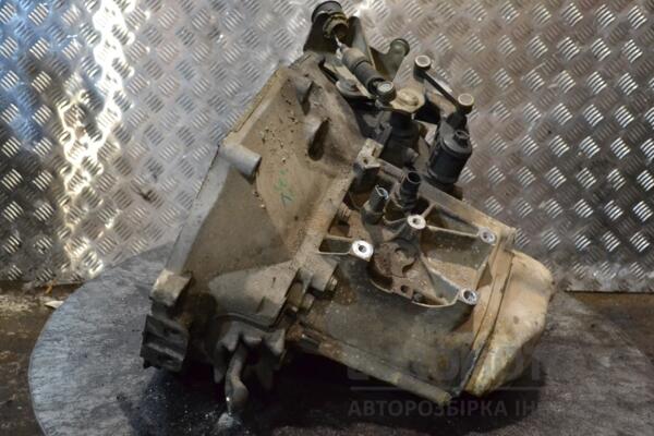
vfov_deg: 31.9
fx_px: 763
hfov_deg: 46.4
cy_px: 218
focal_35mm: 42
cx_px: 327
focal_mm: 28
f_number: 6.3
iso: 3200
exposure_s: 1/160
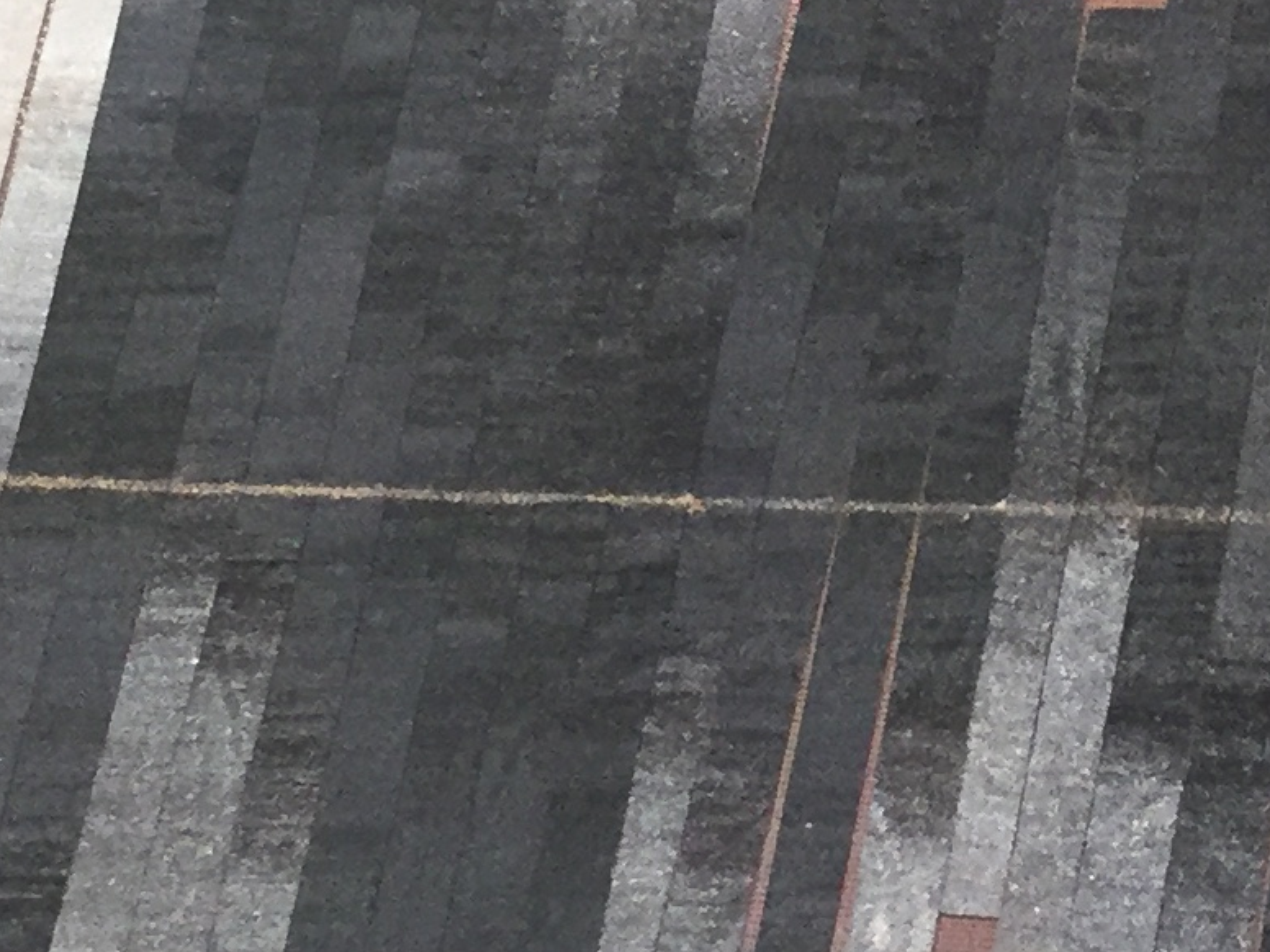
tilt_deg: -61.9
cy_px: 393
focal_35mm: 122
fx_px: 4476
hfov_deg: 15.6
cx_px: 1476
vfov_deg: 12.1
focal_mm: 4.15
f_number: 2.2
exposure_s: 1/33
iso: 64
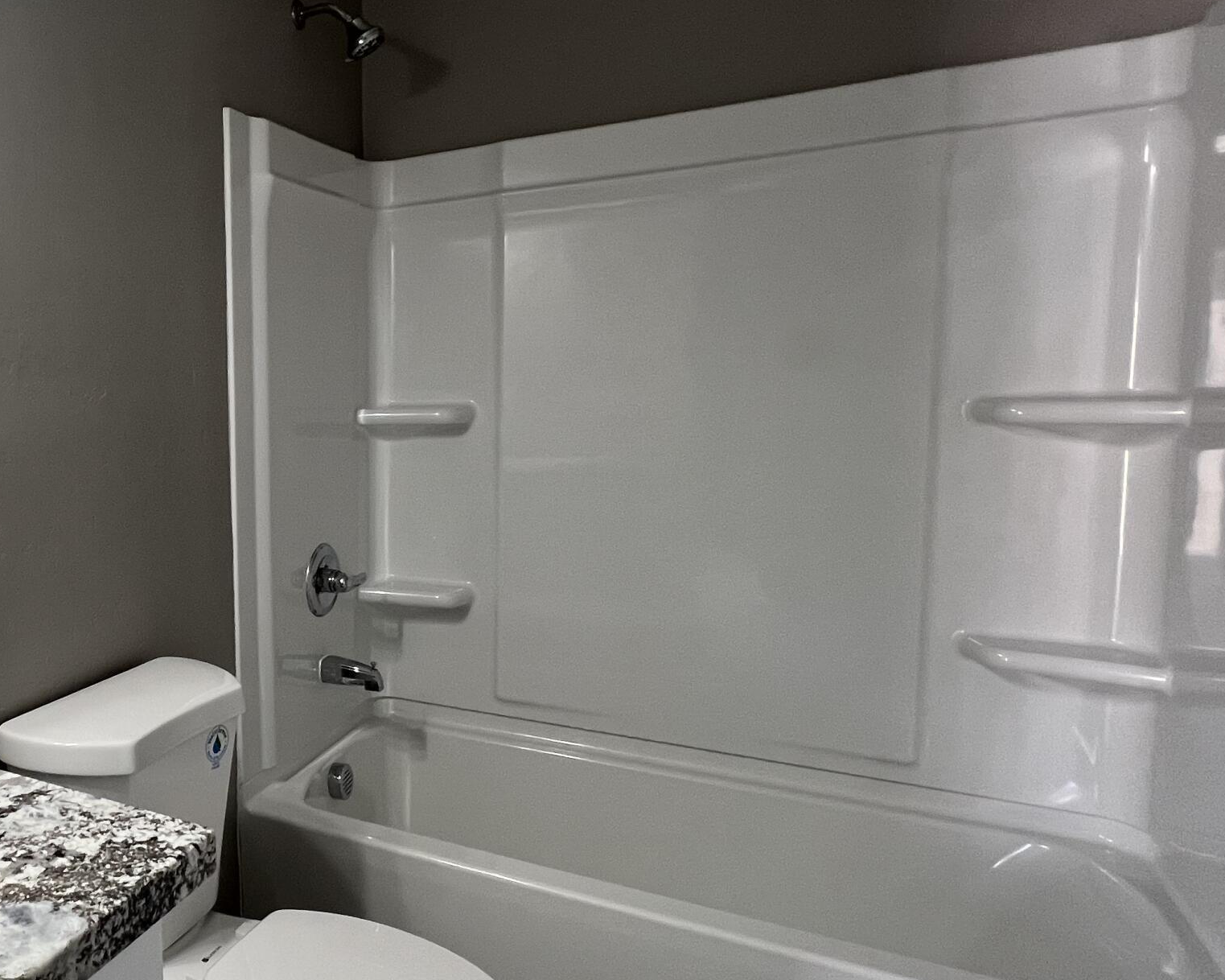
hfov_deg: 57.5
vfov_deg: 56.8
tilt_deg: -5.2
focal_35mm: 25
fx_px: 906
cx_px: 101
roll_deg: +1.5
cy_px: 475
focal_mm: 1.57
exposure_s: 1/120
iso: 200
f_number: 1.8
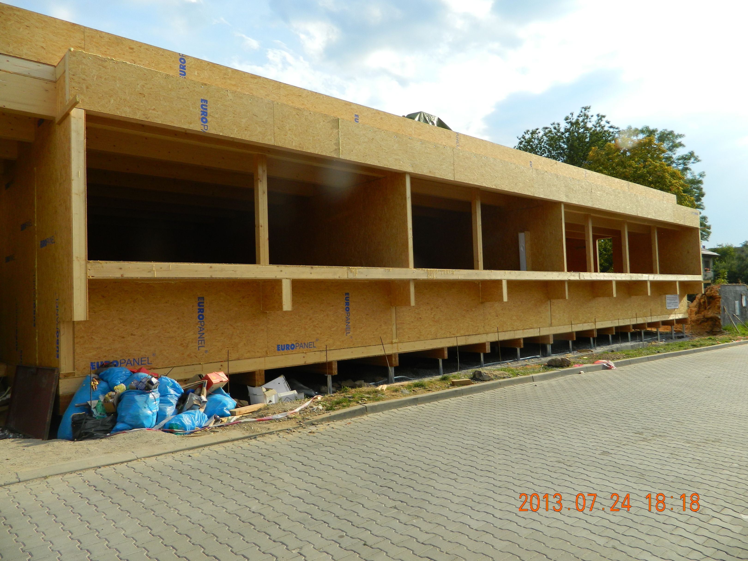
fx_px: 540
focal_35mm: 25
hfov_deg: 69.4
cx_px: 374
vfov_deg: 54.9
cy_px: 280
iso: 80
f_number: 3.1
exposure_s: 1/640
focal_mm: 4.5
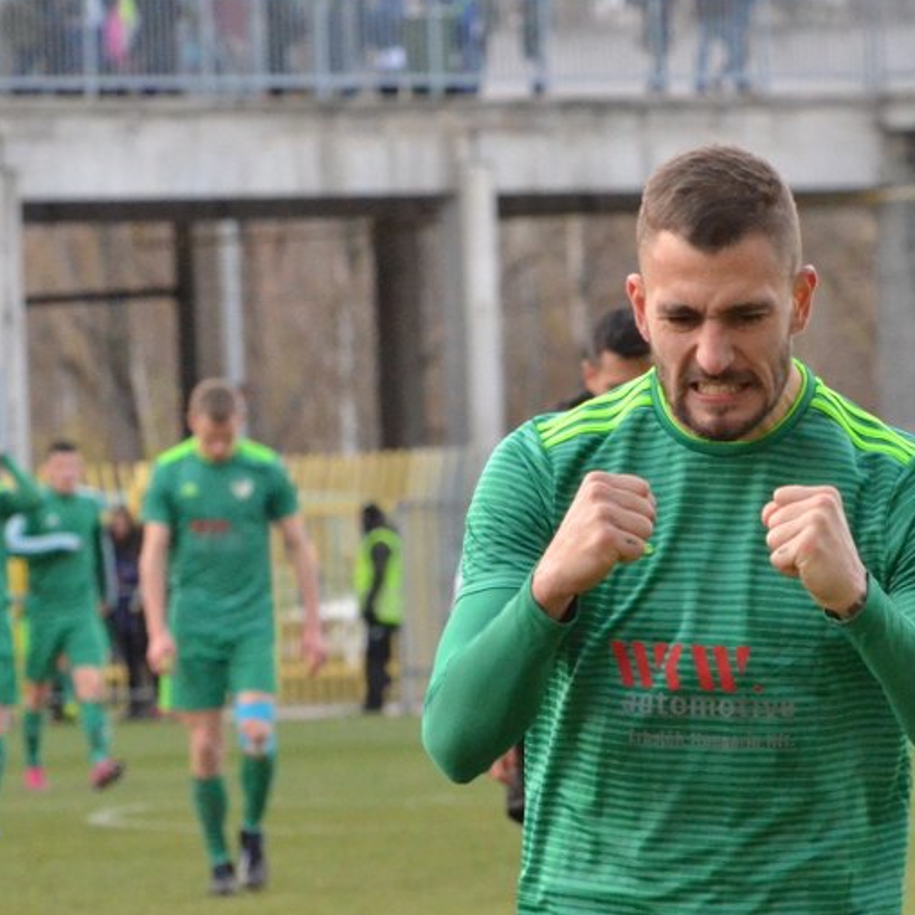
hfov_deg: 4.7
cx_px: 679
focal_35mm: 376
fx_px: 11244
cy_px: 556
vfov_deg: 4.7
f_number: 7.1
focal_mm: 125
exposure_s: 1/800
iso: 3200
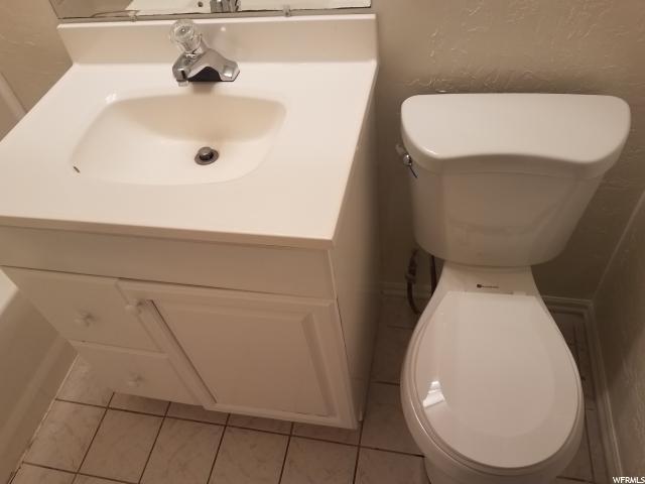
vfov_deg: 53.1
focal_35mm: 26
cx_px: 322
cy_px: 242
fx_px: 484
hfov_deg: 67.3
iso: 64
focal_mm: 4.2
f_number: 1.7
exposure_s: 1/60
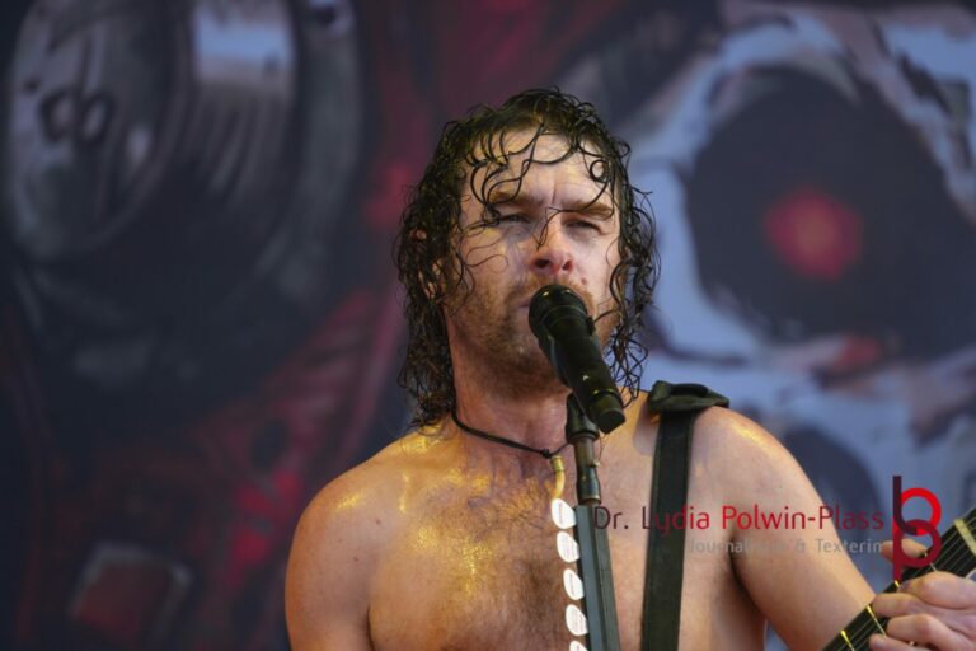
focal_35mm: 294
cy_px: 326
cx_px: 488
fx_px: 7970
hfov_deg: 7.0
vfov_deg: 4.7
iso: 400
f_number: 6.3
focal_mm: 196
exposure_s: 1/320
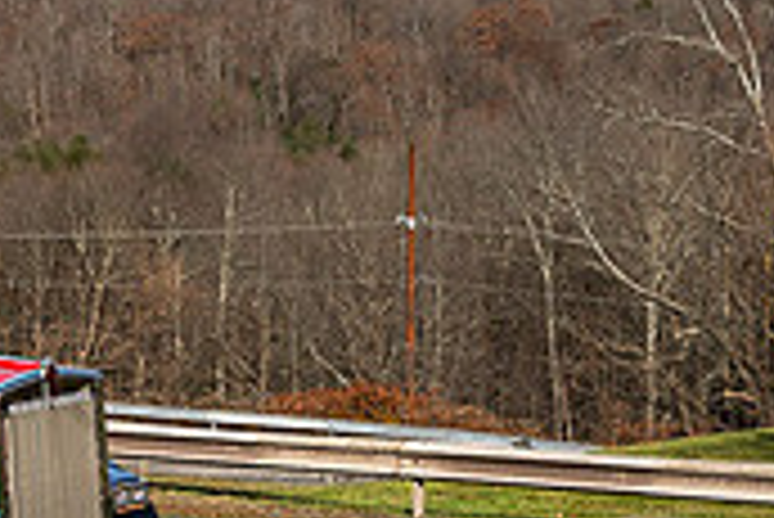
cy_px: 286
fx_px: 2754
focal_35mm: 128
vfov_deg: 10.7
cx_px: -58
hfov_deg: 15.6
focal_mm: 38
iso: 125
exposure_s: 1/160
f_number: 2.2
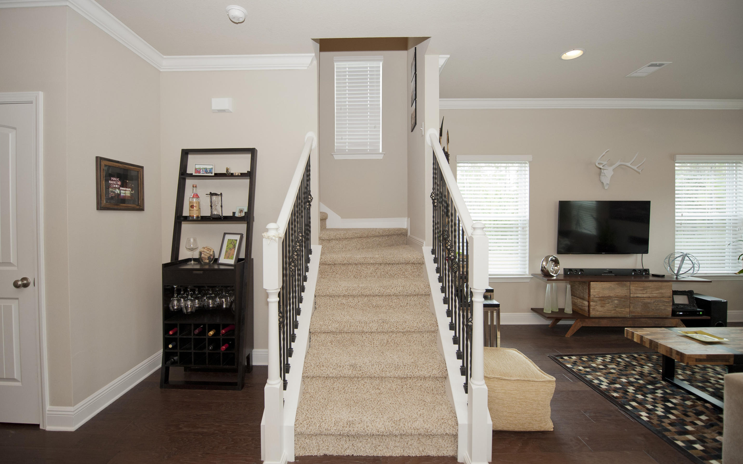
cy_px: 216
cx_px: 357
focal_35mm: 15
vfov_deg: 74.7
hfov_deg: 101.4
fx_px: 304
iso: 800
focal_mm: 14
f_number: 3.2
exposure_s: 1/125
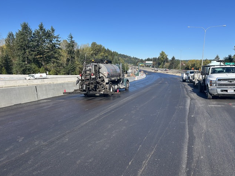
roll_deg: -1.4
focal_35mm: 27
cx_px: 117
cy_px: 85
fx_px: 183
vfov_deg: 51.4
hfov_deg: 65.3
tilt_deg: -6.4
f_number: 1.5
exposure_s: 1/3356
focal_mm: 5.7
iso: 50
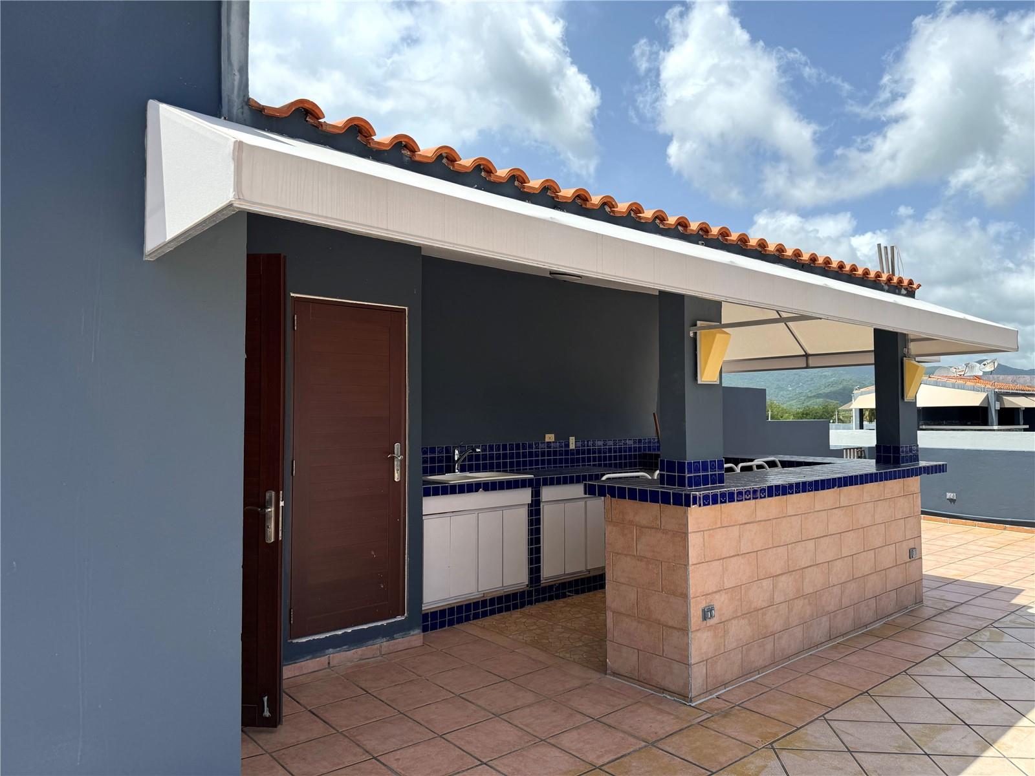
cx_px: 518
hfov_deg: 71.6
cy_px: 388
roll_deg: -0.1
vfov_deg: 56.8
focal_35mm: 24
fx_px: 718
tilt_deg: +1.8
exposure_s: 1/4310
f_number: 1.78
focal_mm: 6.76
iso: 80
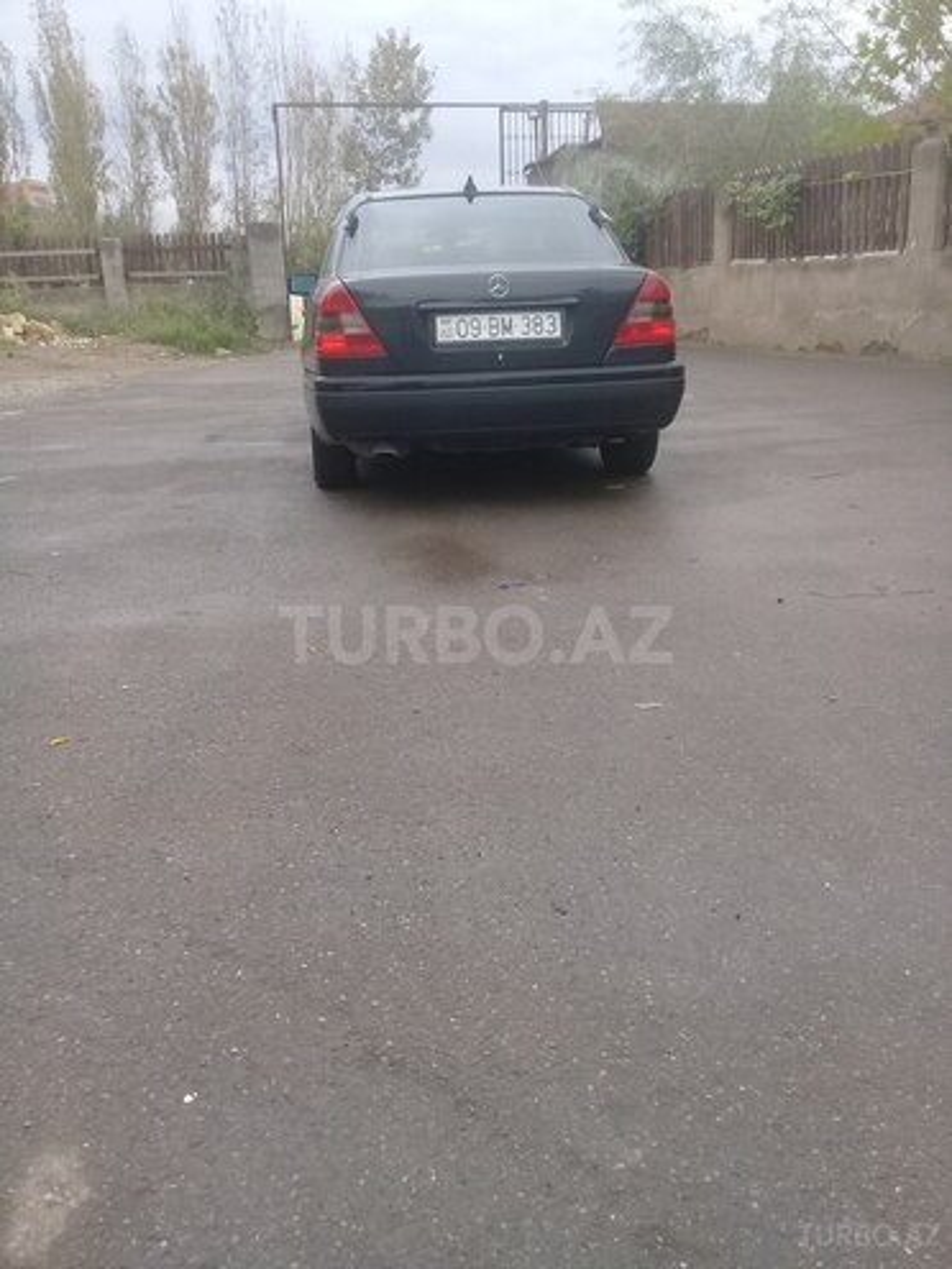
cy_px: 634
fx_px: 1137
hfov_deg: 45.4
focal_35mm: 31
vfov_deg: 58.4
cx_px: 476
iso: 50
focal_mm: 3.3
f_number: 2.2
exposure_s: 1/154
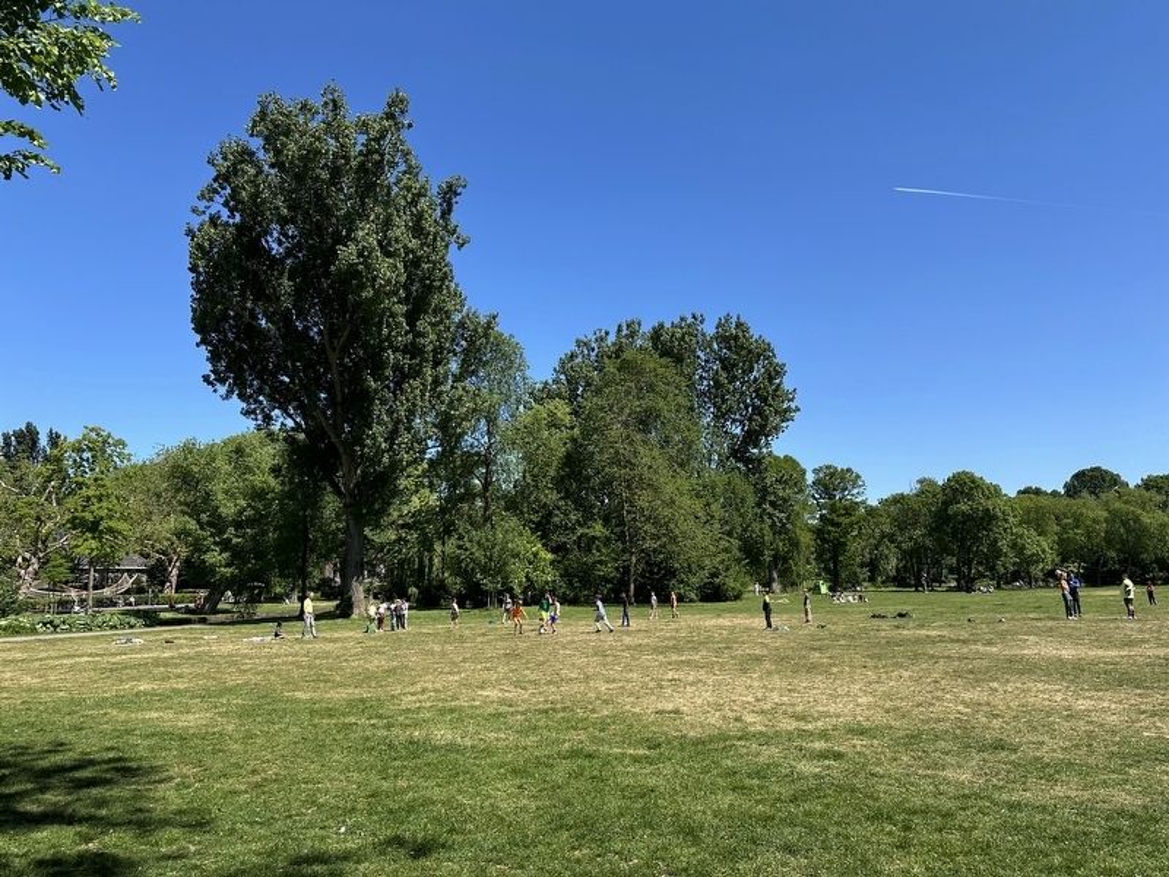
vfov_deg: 56.8
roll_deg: +0.2
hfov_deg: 71.6
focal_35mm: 24
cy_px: 438
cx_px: 584
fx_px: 810
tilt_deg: +10.6
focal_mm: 6.86
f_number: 1.78
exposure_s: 1/3356
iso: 80
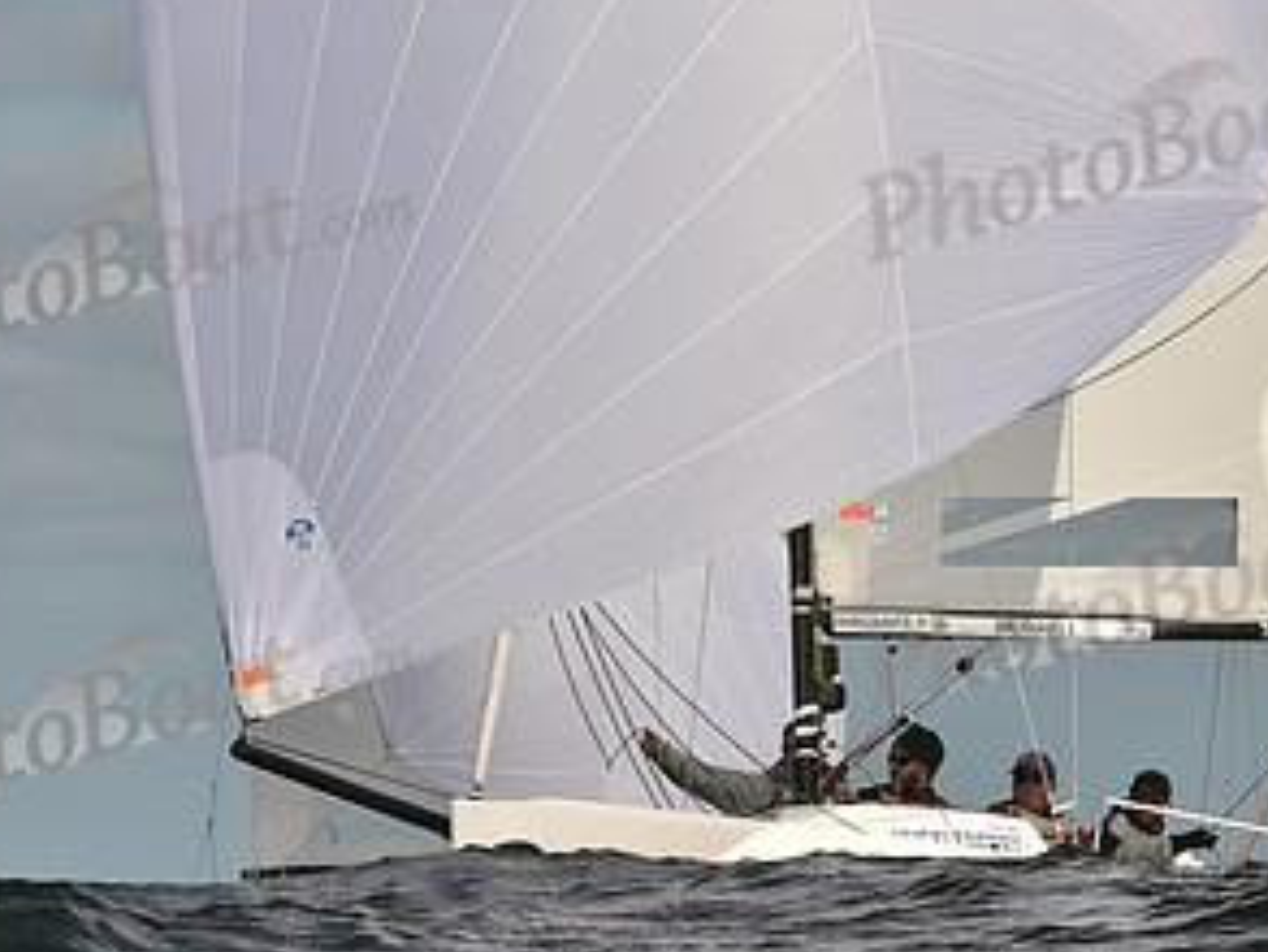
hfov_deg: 5.2
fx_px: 13962
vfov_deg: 3.9
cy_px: 435
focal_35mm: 381
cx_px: 640
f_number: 10
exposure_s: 1/1250
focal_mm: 200
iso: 320
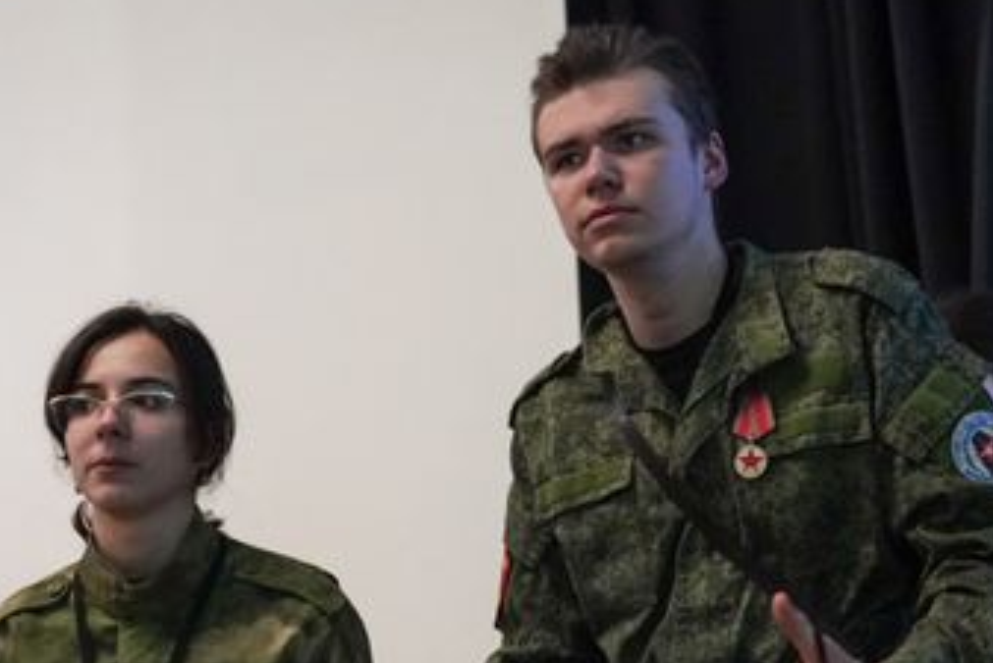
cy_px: 554
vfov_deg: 14.9
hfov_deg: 22.4
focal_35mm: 91
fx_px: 2511
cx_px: 435
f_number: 2.8
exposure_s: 1/640
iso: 4000
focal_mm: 44
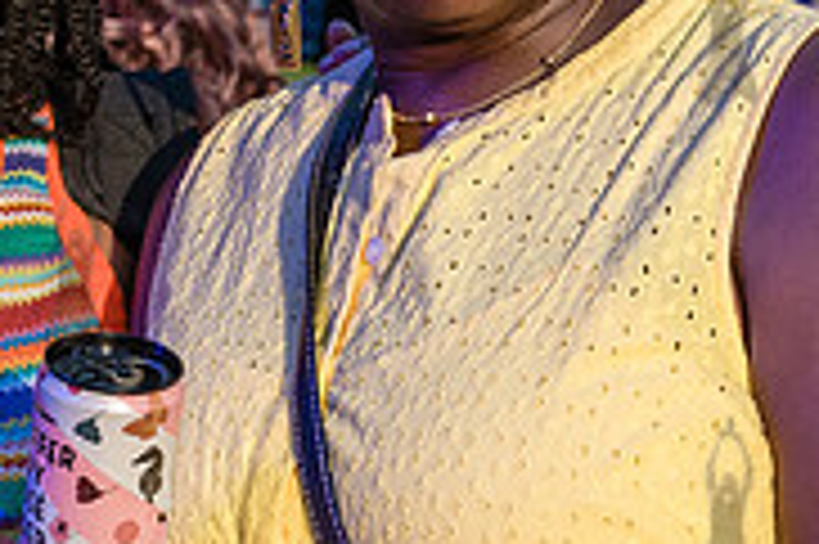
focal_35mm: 168
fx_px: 3818
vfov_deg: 8.2
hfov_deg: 12.2
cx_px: 329
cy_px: 264
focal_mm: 38
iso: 1000
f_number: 4.5
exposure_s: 1/2000
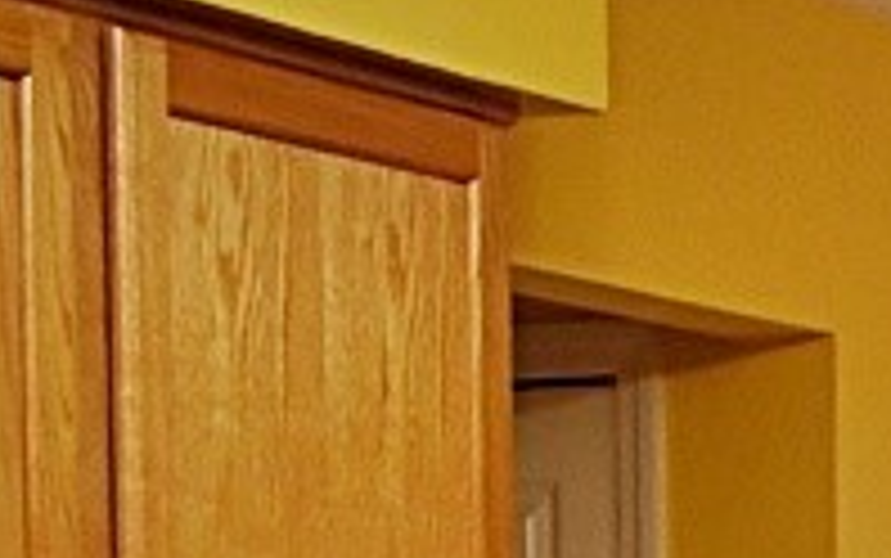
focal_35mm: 158
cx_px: 1490
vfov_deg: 7.8
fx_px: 3839
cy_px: 1244
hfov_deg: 12.3
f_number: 3.8
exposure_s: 1/200
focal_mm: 20
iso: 800
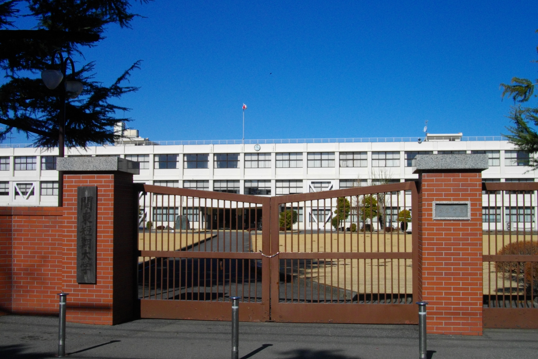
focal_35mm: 42
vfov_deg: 31.9
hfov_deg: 46.4
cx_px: 268
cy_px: 178
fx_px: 628
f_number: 6.3
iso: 100
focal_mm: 7.1
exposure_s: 1/800
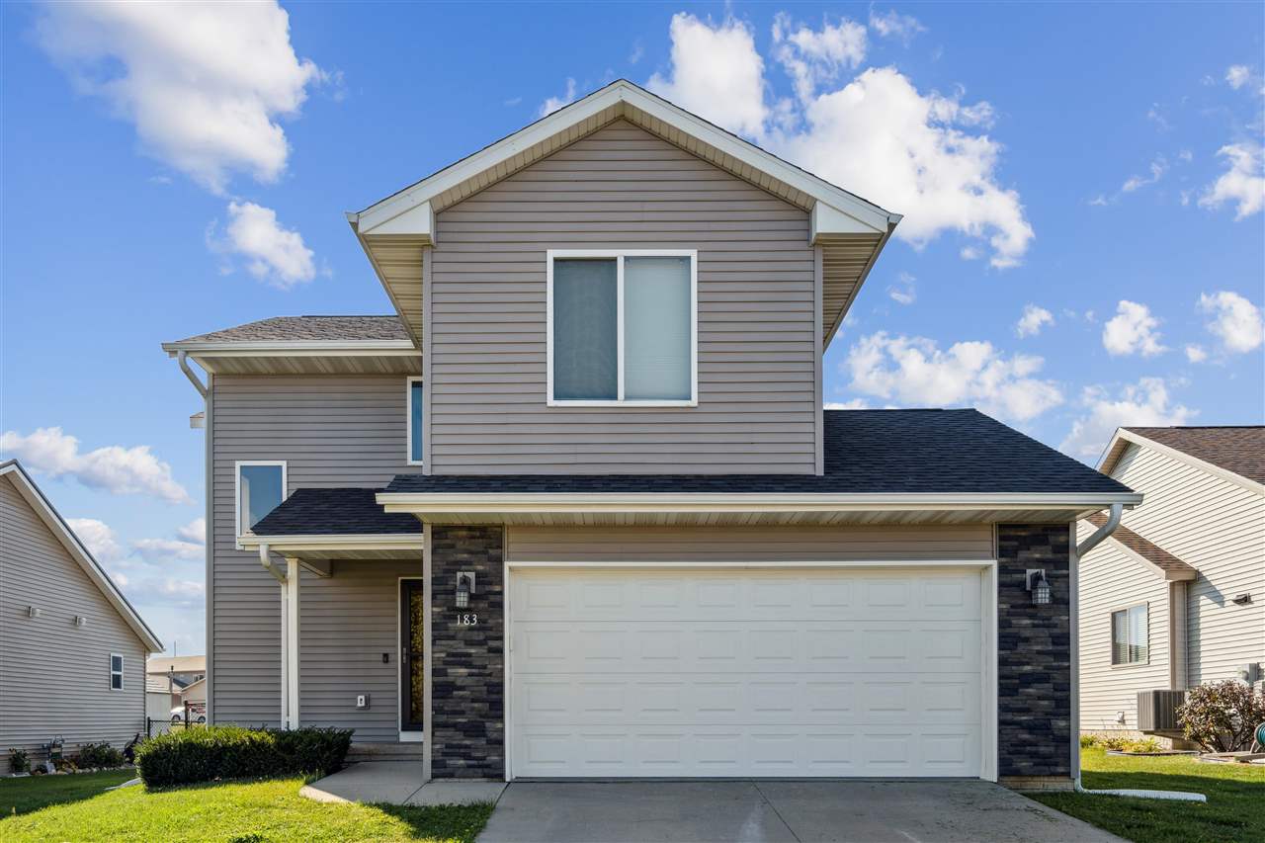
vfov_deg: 49.5
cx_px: 632
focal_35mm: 26
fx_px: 913
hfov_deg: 69.4
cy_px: 422
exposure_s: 1/1000
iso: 400
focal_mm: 26
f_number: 9
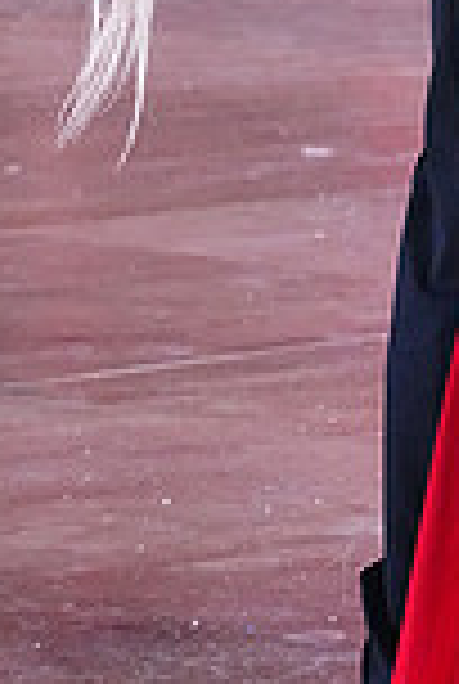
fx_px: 8262
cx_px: 430
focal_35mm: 434
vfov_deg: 4.7
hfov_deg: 3.2
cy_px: -310
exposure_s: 1/400
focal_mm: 114
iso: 10000
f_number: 6.3
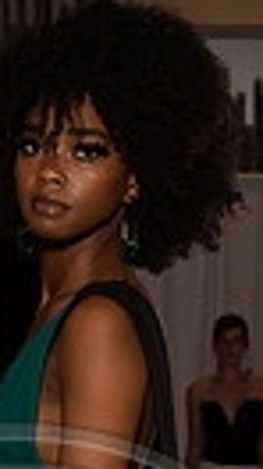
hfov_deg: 4.1
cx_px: 16
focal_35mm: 293
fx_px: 3642
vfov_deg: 7.2
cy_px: 778
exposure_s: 1/250
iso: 800
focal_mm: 82
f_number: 9
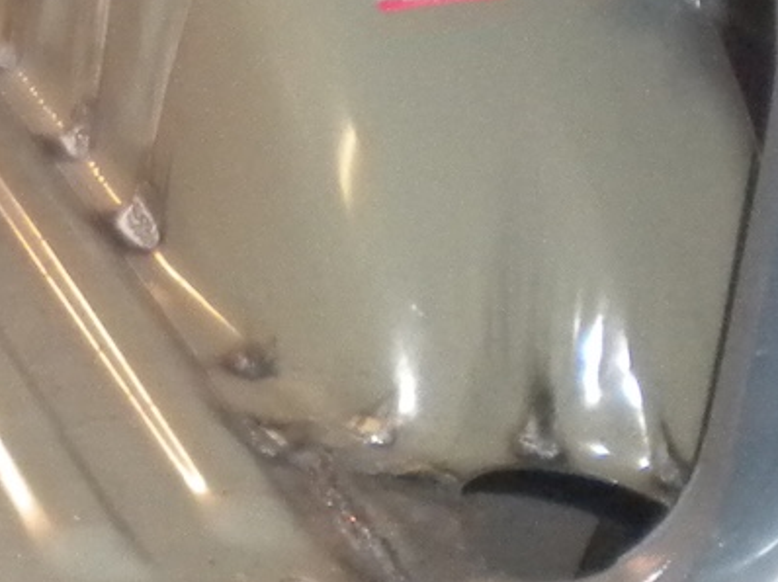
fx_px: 3796
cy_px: 6
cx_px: -708
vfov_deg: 8.7
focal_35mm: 169
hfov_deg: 10.8
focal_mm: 6.3
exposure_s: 1/30
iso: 400
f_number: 3.1
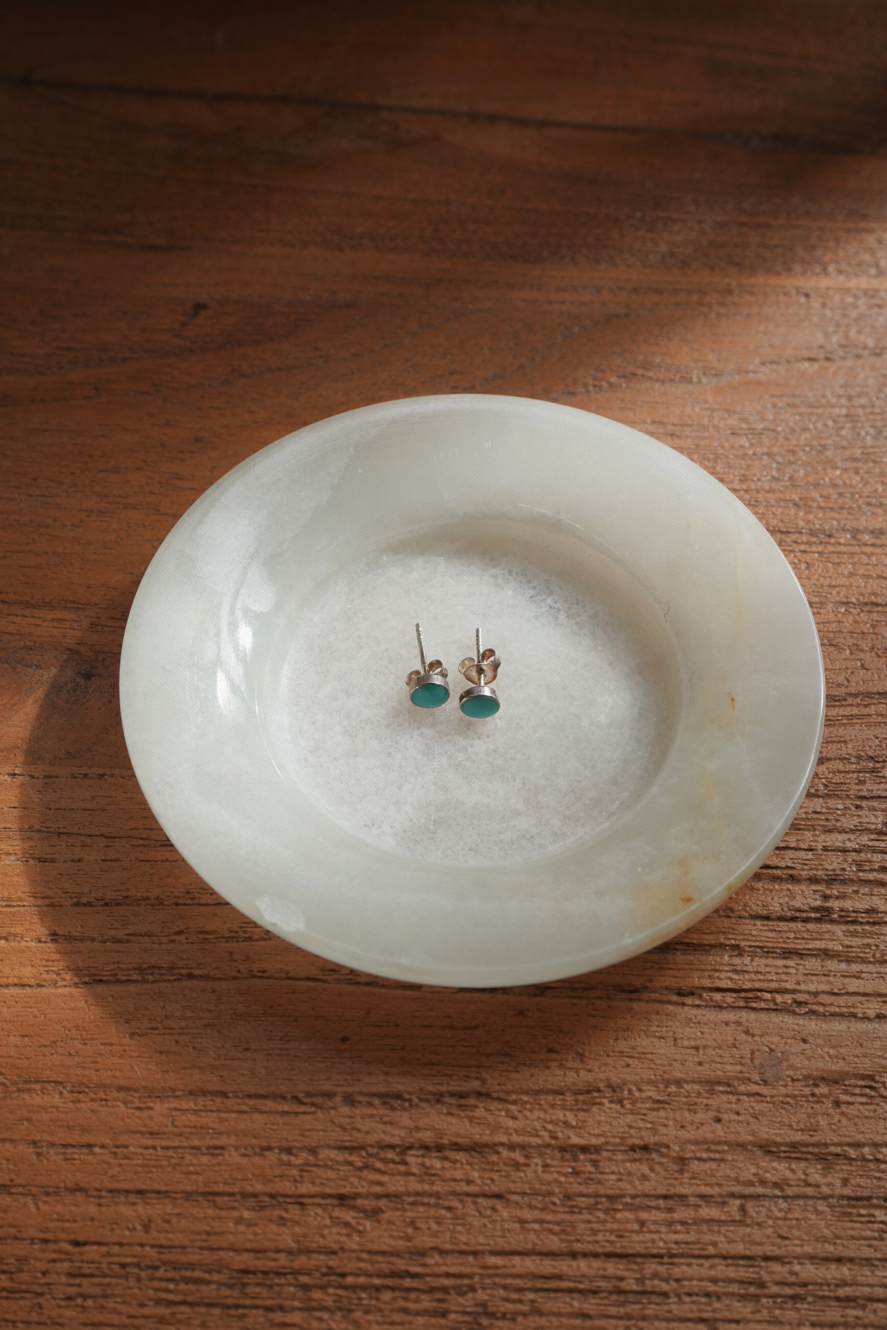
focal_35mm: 46
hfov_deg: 29.2
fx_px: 1700
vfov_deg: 42.7
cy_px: 677
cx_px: 436
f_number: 8
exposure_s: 1/160
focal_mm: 30
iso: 100
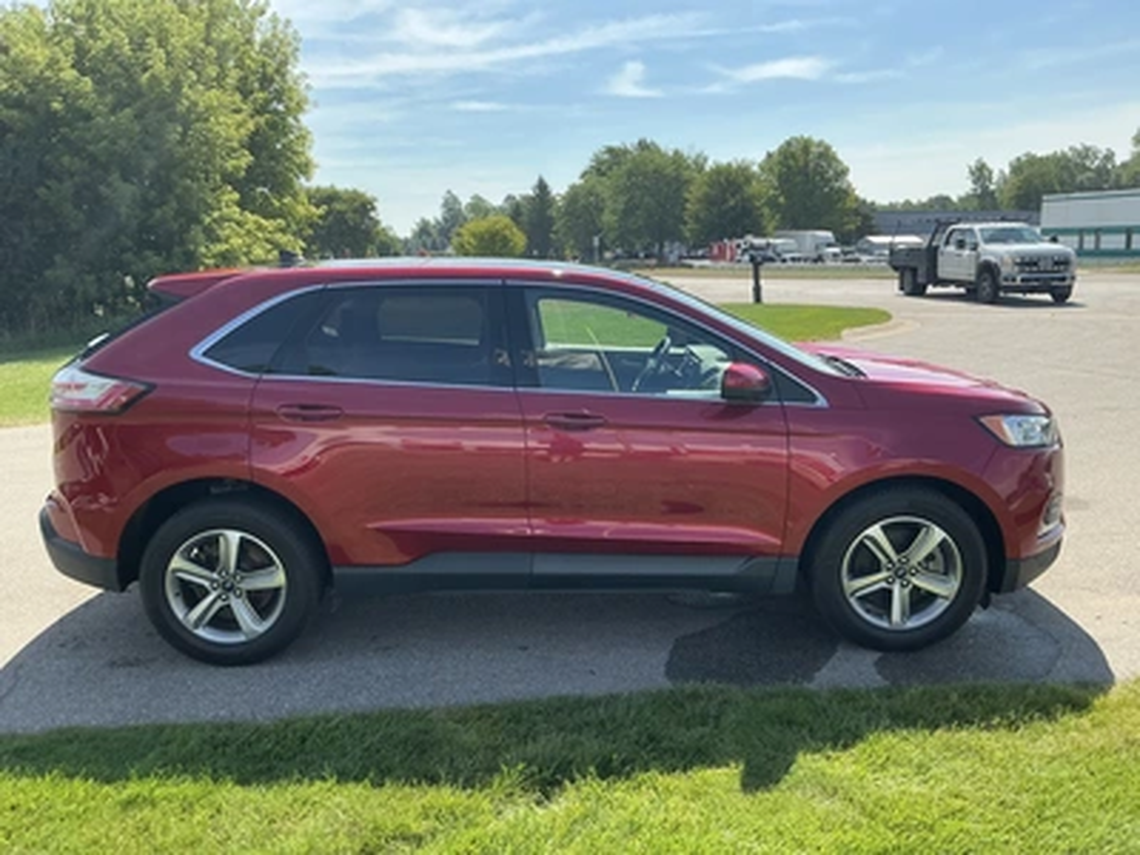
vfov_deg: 49.7
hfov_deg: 63.4
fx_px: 922
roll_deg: +1.4
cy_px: 428
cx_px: 570
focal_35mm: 28
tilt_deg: -7.1
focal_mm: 3
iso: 25
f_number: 1.8
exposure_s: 1/1055
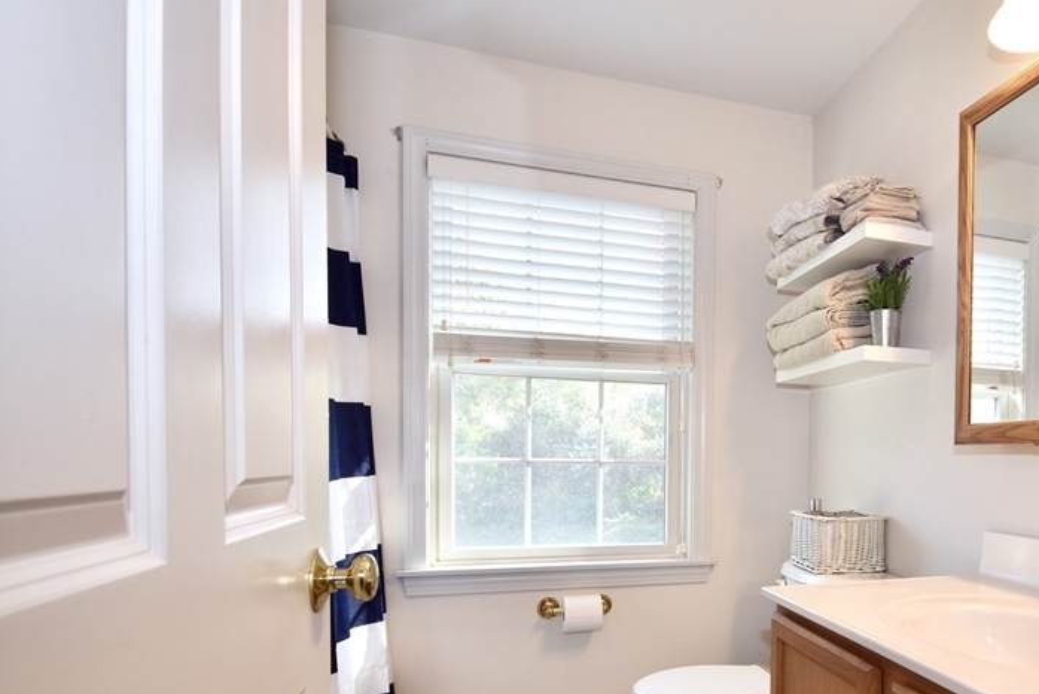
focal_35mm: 22
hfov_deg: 74.7
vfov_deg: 56.2
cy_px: 456
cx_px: 735
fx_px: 635
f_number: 5
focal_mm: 10
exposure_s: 1/100
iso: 200
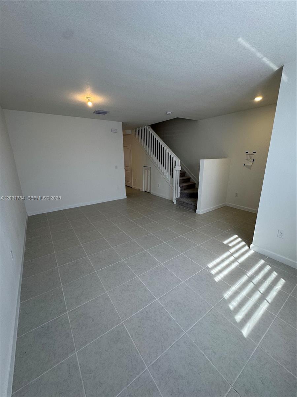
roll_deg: +0.7
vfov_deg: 102.1
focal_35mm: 14
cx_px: 148
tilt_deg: -16.4
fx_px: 160
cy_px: 198
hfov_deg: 85.7
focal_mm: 2.22
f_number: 2.2
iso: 100
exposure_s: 1/120
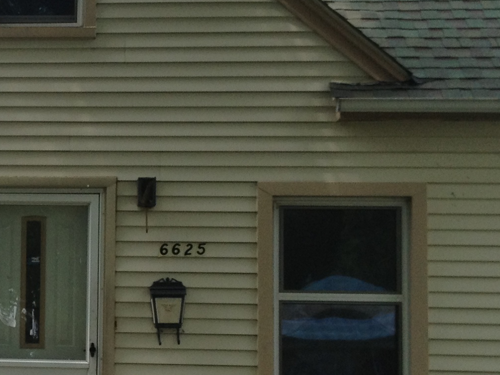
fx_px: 1632
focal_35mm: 113
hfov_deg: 16.7
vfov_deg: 13.1
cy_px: 251
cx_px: -86
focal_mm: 4.28
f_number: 2.4
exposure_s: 1/789
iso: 50
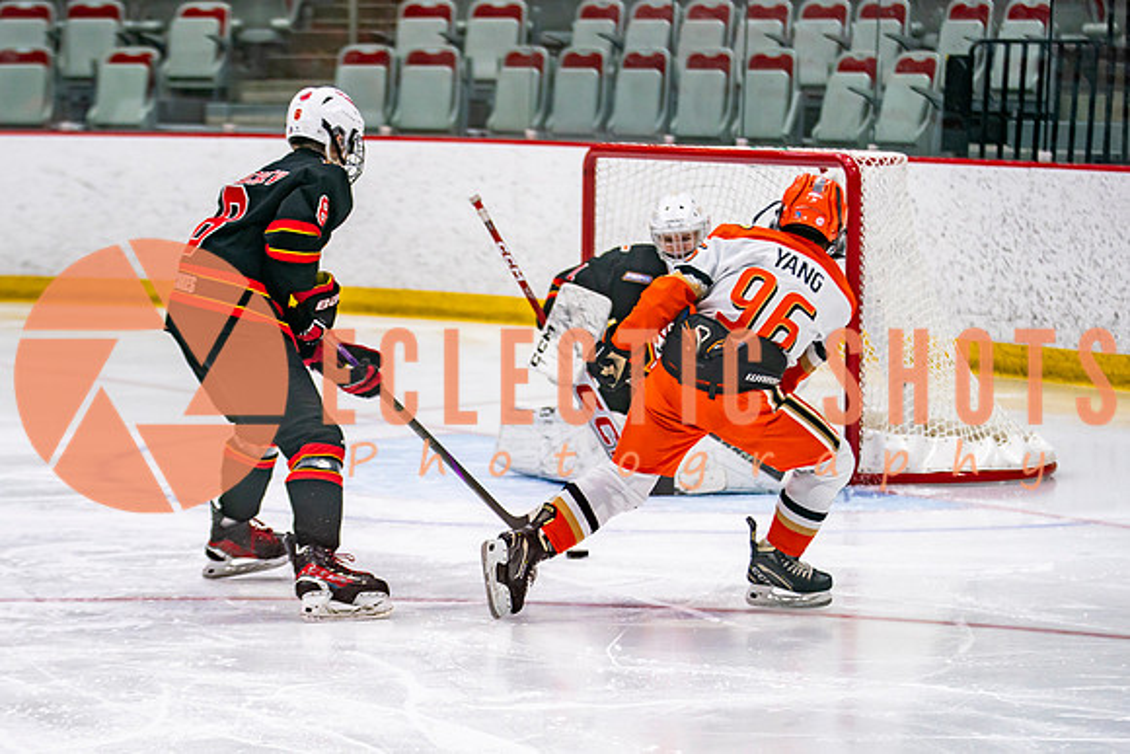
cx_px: 507
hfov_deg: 14.1
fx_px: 4581
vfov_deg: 9.4
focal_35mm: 146
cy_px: 462
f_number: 2.8
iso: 800
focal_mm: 105
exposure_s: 1/640
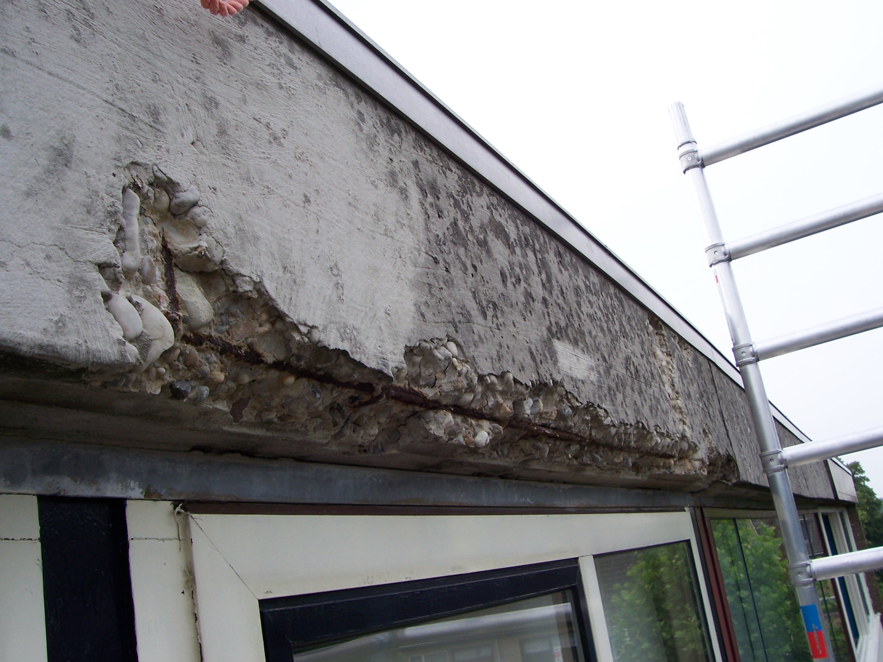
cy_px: 331
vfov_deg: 41.8
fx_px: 867
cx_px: 442
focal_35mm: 34
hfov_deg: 54.0
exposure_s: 1/250
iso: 80
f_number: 5.6
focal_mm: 5.6
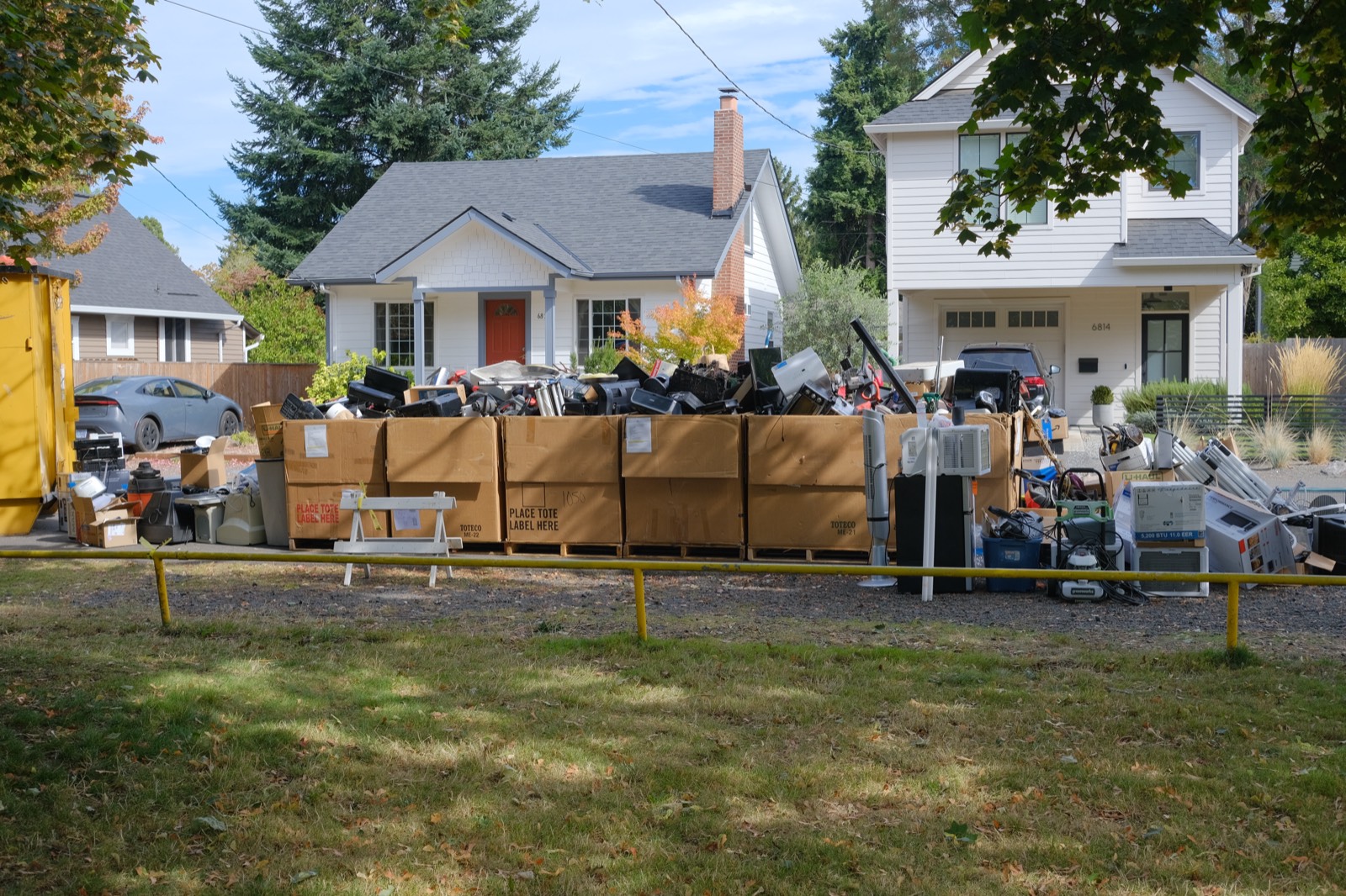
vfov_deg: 32.6
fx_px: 1533
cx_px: 673
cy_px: 448
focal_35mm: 41
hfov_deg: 47.4
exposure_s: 1/550
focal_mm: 27
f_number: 4.5
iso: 320
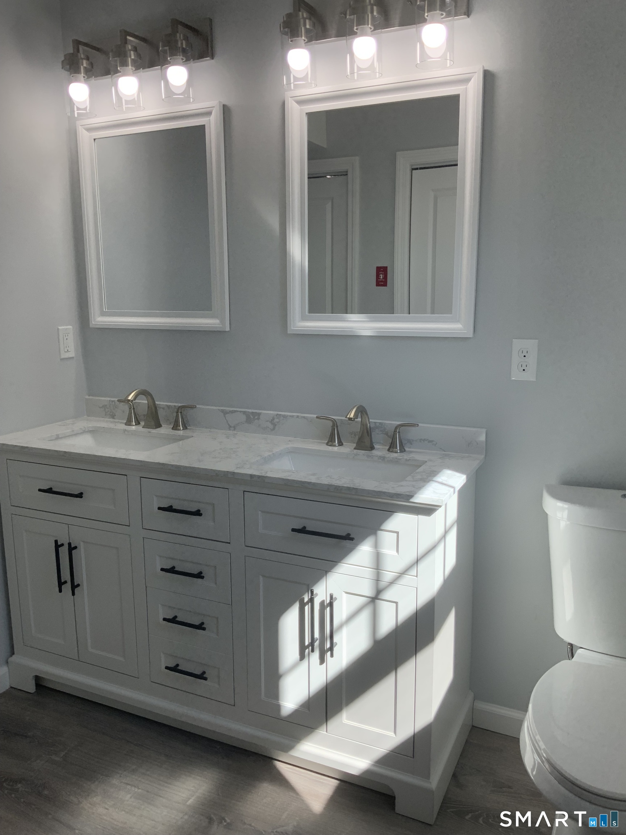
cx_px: 313
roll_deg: +0.3
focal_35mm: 29
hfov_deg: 48.2
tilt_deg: -10.7
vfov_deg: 61.7
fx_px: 699
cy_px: 418
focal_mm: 3
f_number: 1.8
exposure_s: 1/241
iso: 16
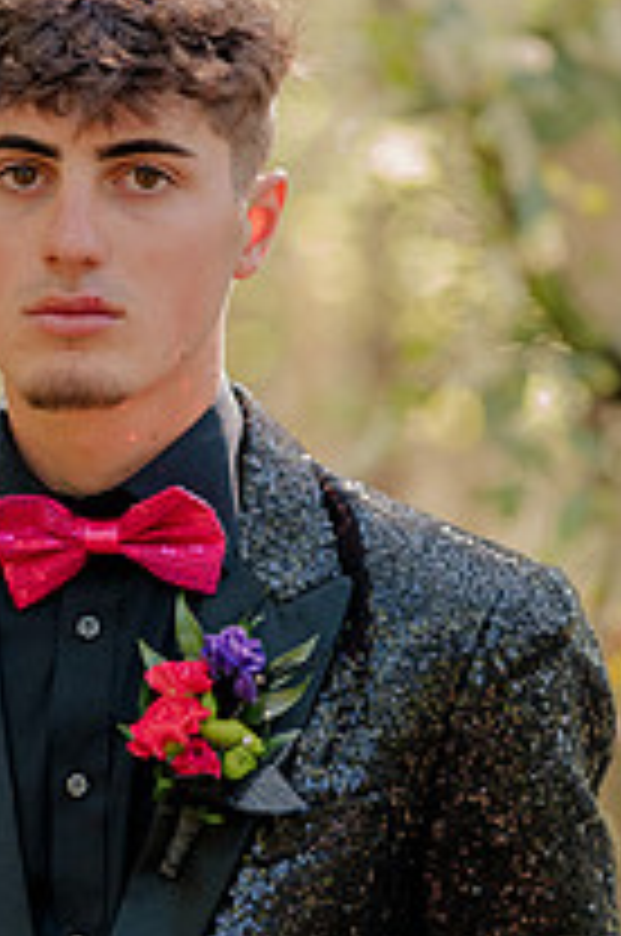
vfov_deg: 11.2
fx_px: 4777
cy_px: 662
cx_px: 115
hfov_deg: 7.4
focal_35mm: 184
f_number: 2.2
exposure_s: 1/2000
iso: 5000
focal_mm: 85
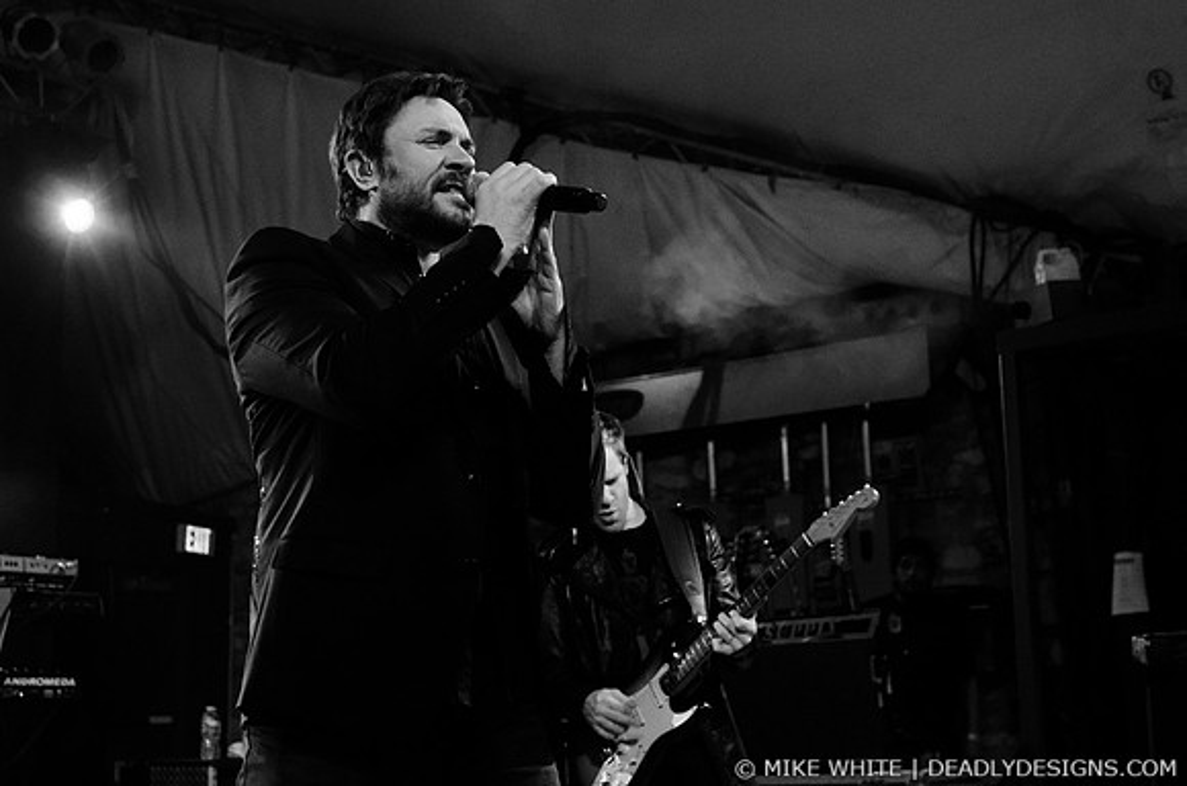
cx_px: 594
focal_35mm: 52
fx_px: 1727
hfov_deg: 37.9
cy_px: 393
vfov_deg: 25.6
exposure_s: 1/200
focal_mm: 35
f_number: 3.5
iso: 1600
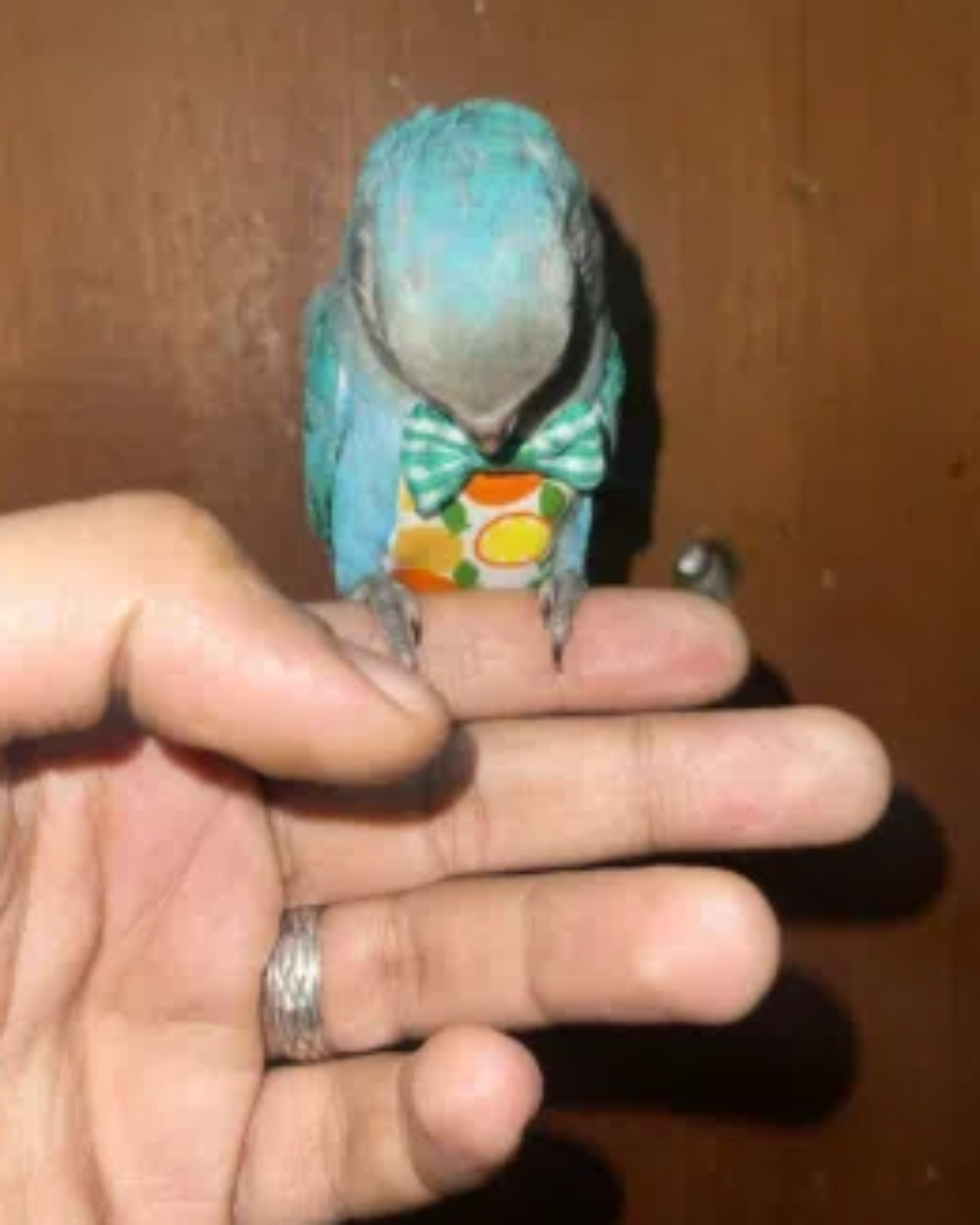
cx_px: 482
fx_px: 1088
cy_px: 539
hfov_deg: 48.5
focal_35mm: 30
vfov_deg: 58.6
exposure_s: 1/25
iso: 40
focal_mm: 5.1
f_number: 1.6
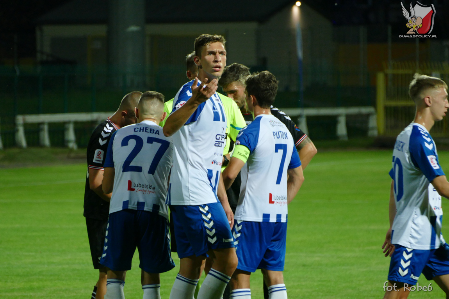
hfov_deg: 6.0
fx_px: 4316
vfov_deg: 4.0
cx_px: 224
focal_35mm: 346
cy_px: 150
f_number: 4
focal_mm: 126.36
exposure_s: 1/250
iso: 1000
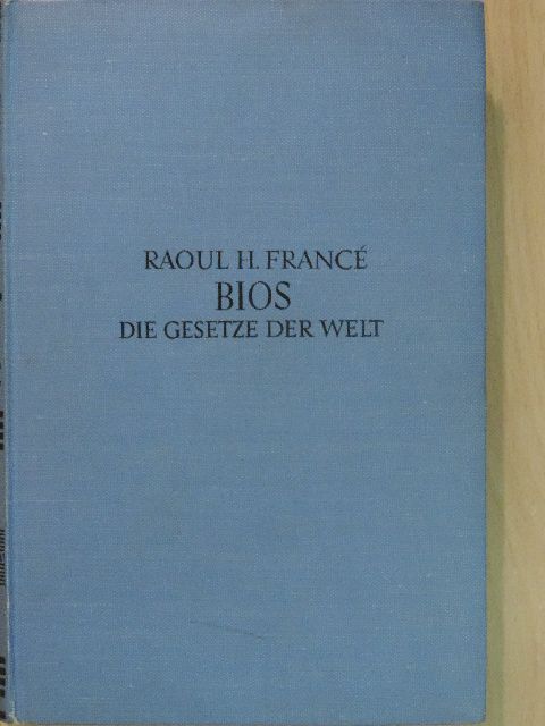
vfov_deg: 26.0
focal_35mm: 75
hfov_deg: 19.6
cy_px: 363
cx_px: 272
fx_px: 1574
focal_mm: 13.3
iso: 1600
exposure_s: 1/80
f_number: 3.9
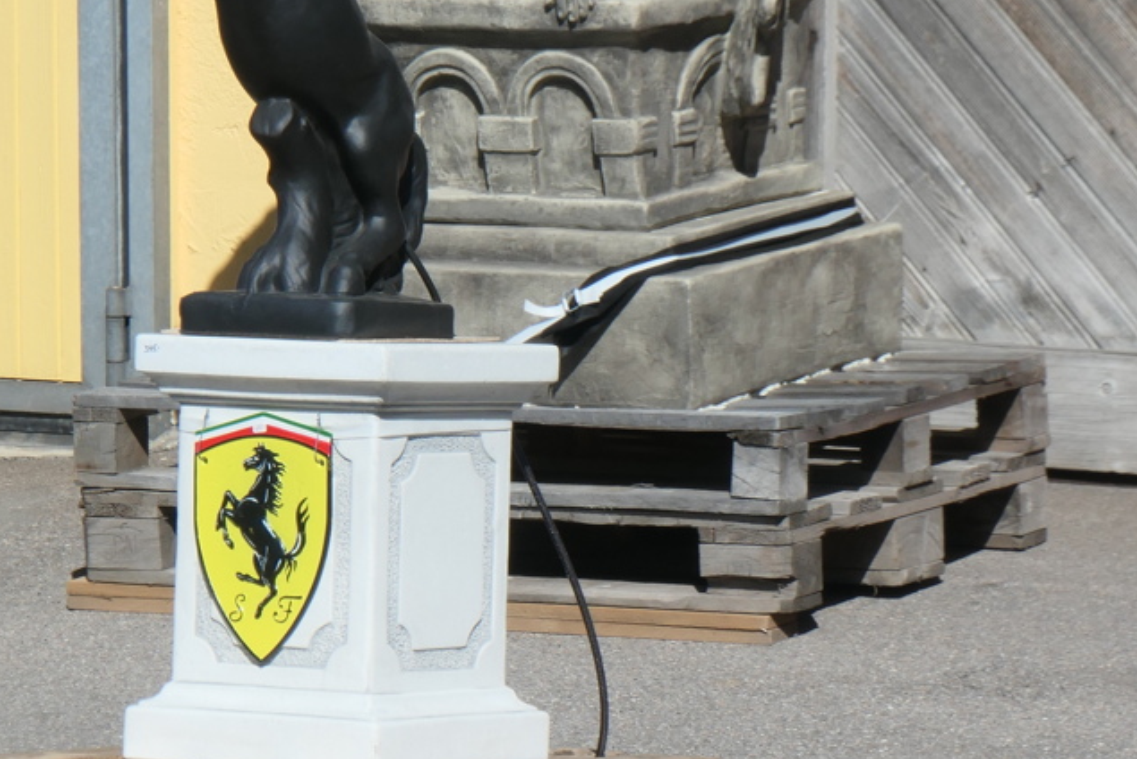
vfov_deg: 4.8
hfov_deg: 7.1
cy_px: 145
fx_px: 9100
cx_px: 578
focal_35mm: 288
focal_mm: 44.6
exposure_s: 1/1000
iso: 200
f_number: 7.1
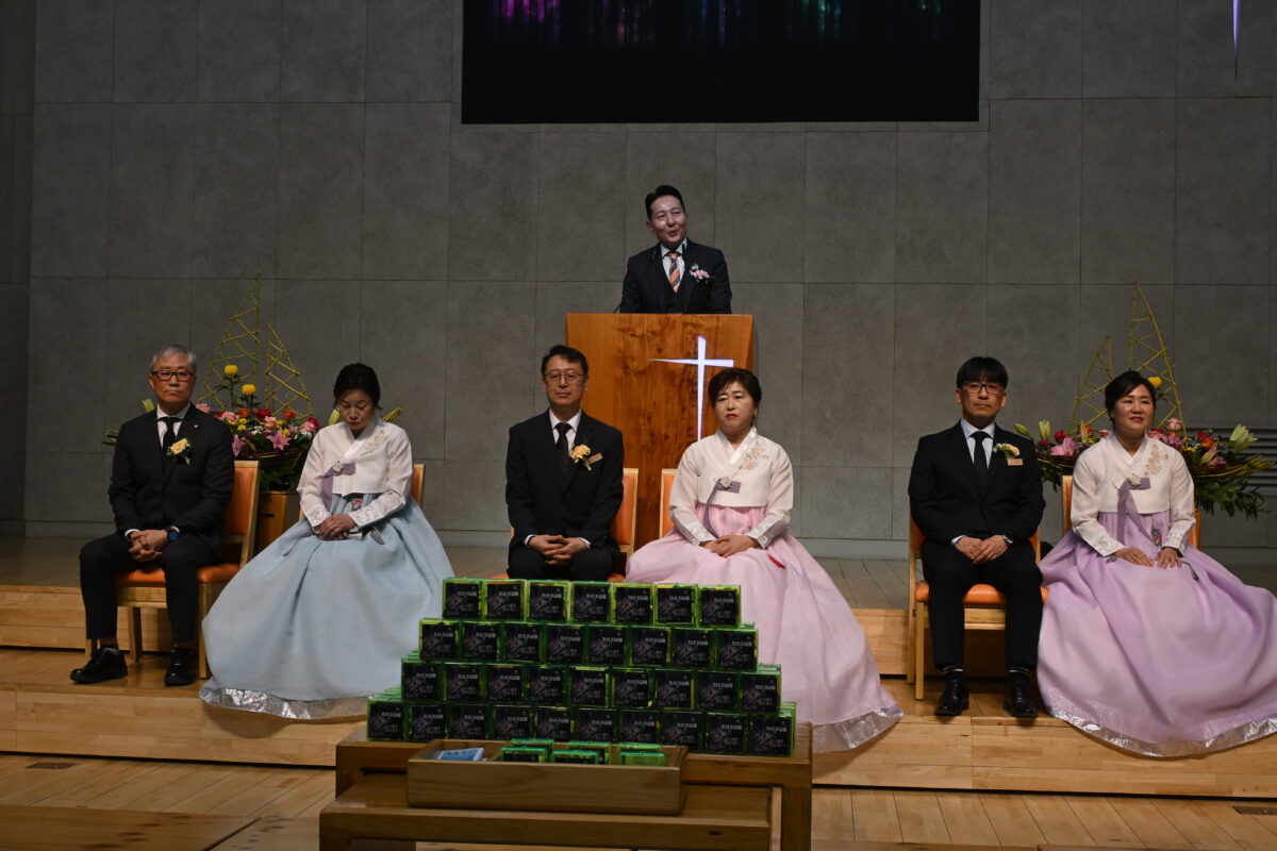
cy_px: 426
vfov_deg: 29.4
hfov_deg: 43.0
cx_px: 638
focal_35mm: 46
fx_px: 1623
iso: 500
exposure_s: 1/125
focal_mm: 30.5
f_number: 9
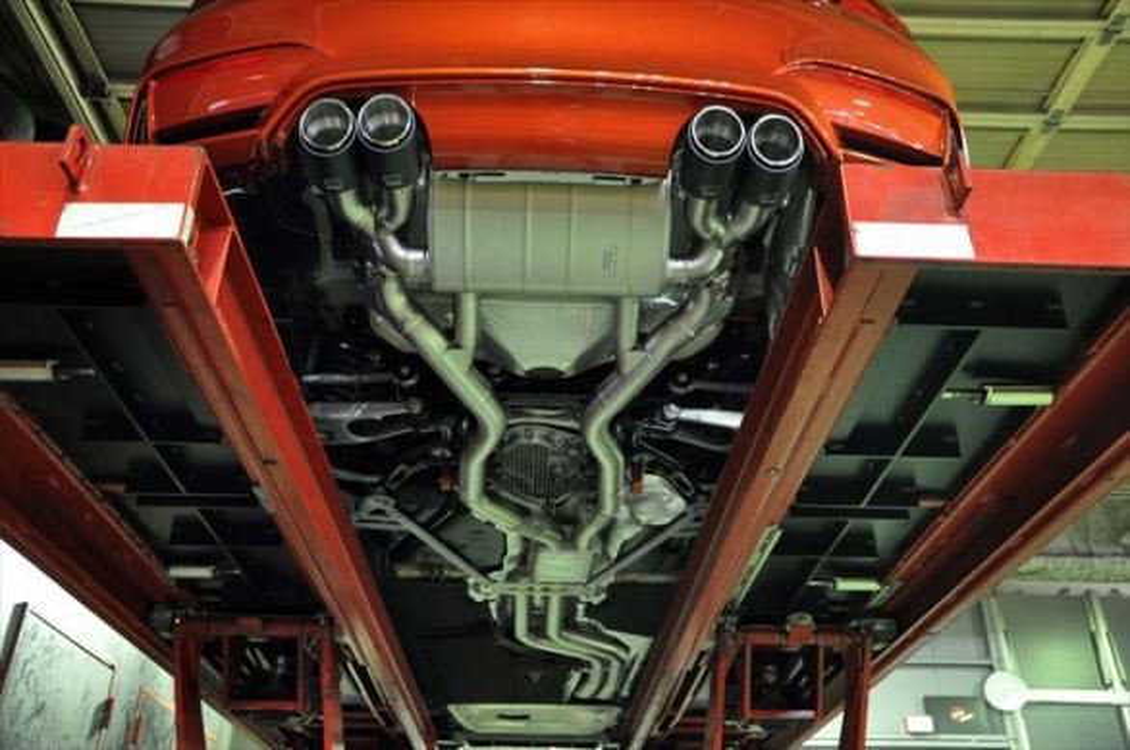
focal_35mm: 33
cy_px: 375
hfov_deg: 57.3
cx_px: 565
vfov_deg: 39.9
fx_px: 1034
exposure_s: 1/8
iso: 1250
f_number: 3.8
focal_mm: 22
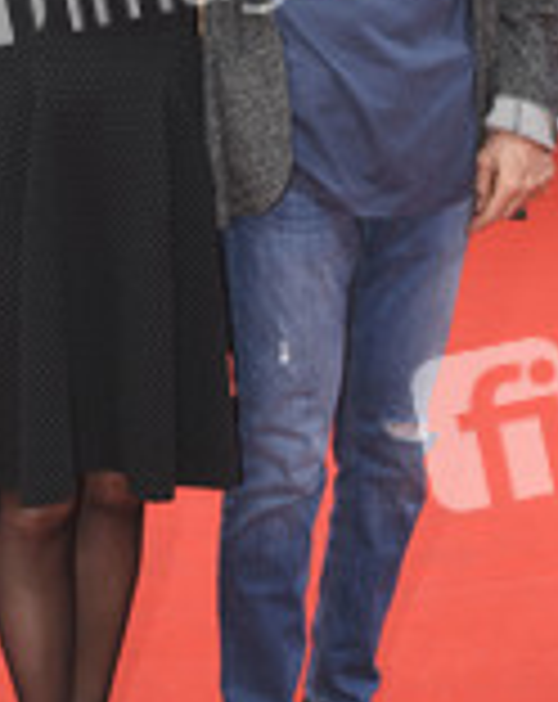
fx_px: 2549
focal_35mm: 123
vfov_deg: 15.6
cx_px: 234
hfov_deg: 12.5
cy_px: 180
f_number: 6.3
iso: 100
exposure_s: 1/160
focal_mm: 34
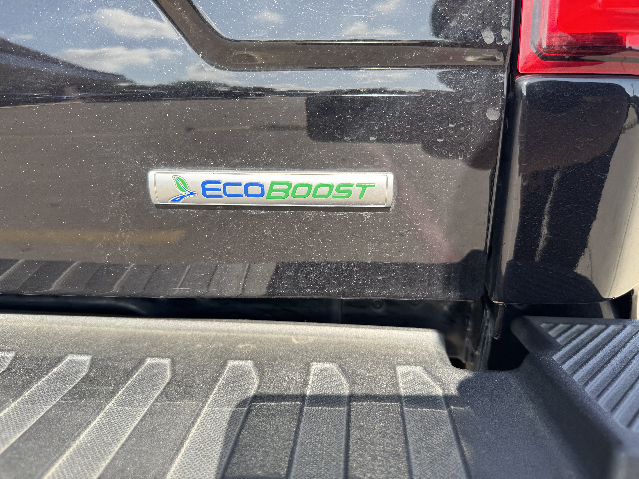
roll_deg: -0.3
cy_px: 240
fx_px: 443
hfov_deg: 71.6
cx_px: 320
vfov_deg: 56.8
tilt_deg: -12.3
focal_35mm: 24
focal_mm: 6.76
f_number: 1.78
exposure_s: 1/822
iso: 80
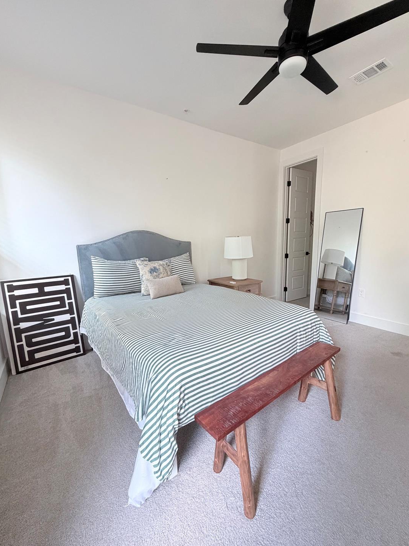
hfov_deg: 81.7
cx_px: 211
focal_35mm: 15
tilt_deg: -10.4
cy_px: 284
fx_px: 236
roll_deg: +1.4
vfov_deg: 98.1
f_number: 2.2
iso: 320
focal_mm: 2.22
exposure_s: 1/91
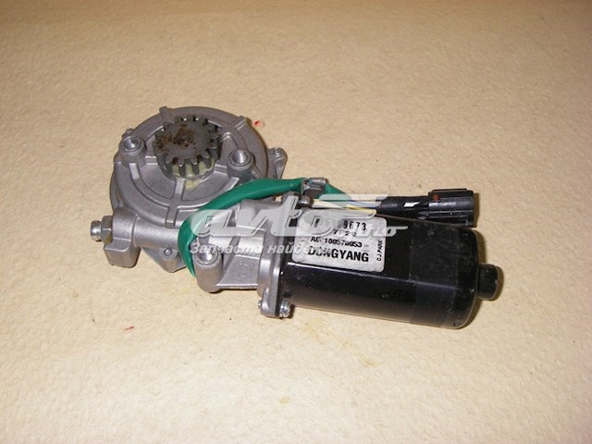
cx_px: 296
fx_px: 650
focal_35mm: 38
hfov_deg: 49.0
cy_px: 222
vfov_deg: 37.7
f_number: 6.6
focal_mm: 6.3
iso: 64
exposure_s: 1/50
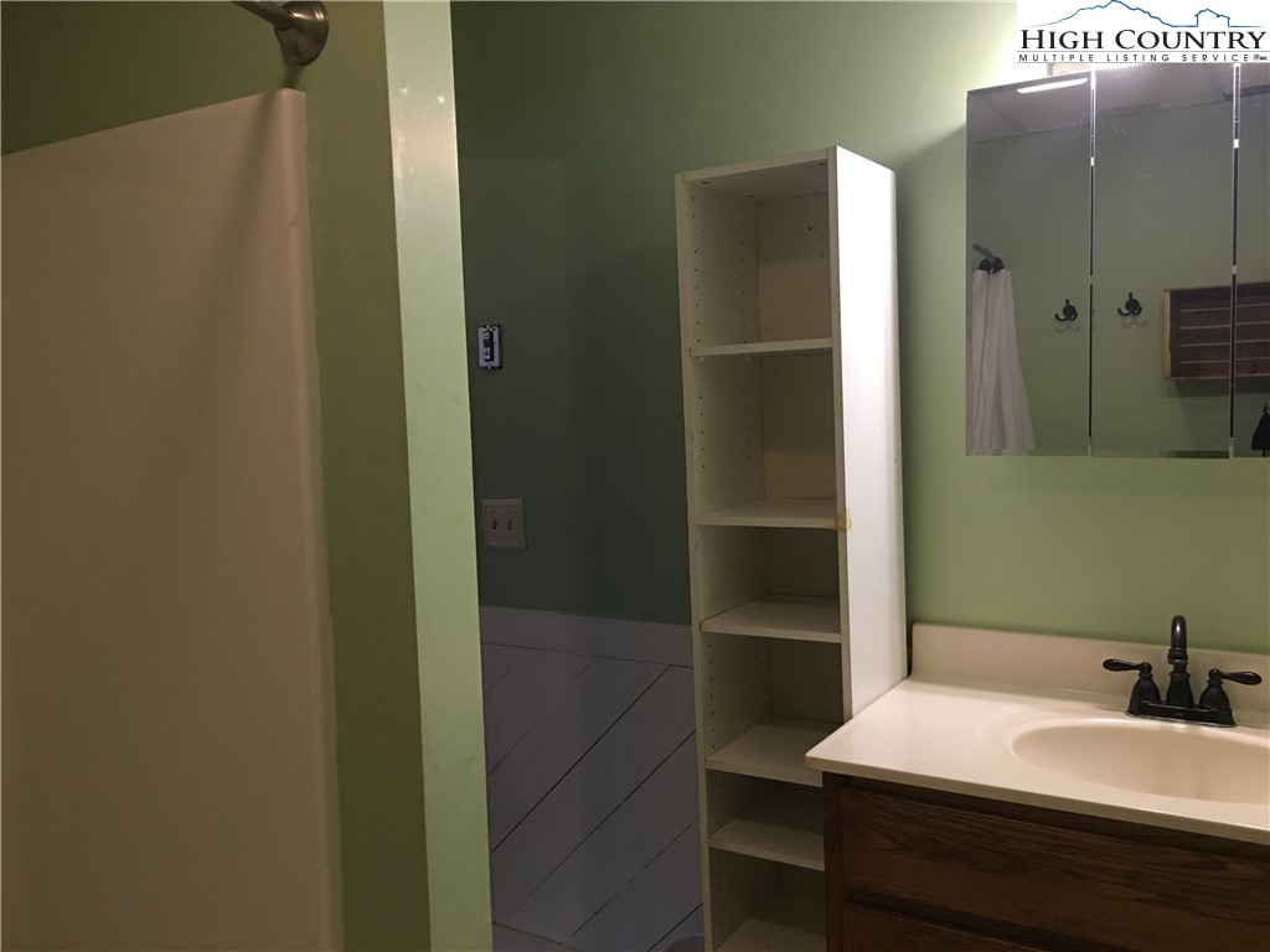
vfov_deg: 48.2
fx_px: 1064
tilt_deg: -1.4
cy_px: 476
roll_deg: +1.4
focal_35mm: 29
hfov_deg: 61.7
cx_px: 635
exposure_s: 1/15
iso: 64
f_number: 2.2
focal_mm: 4.15
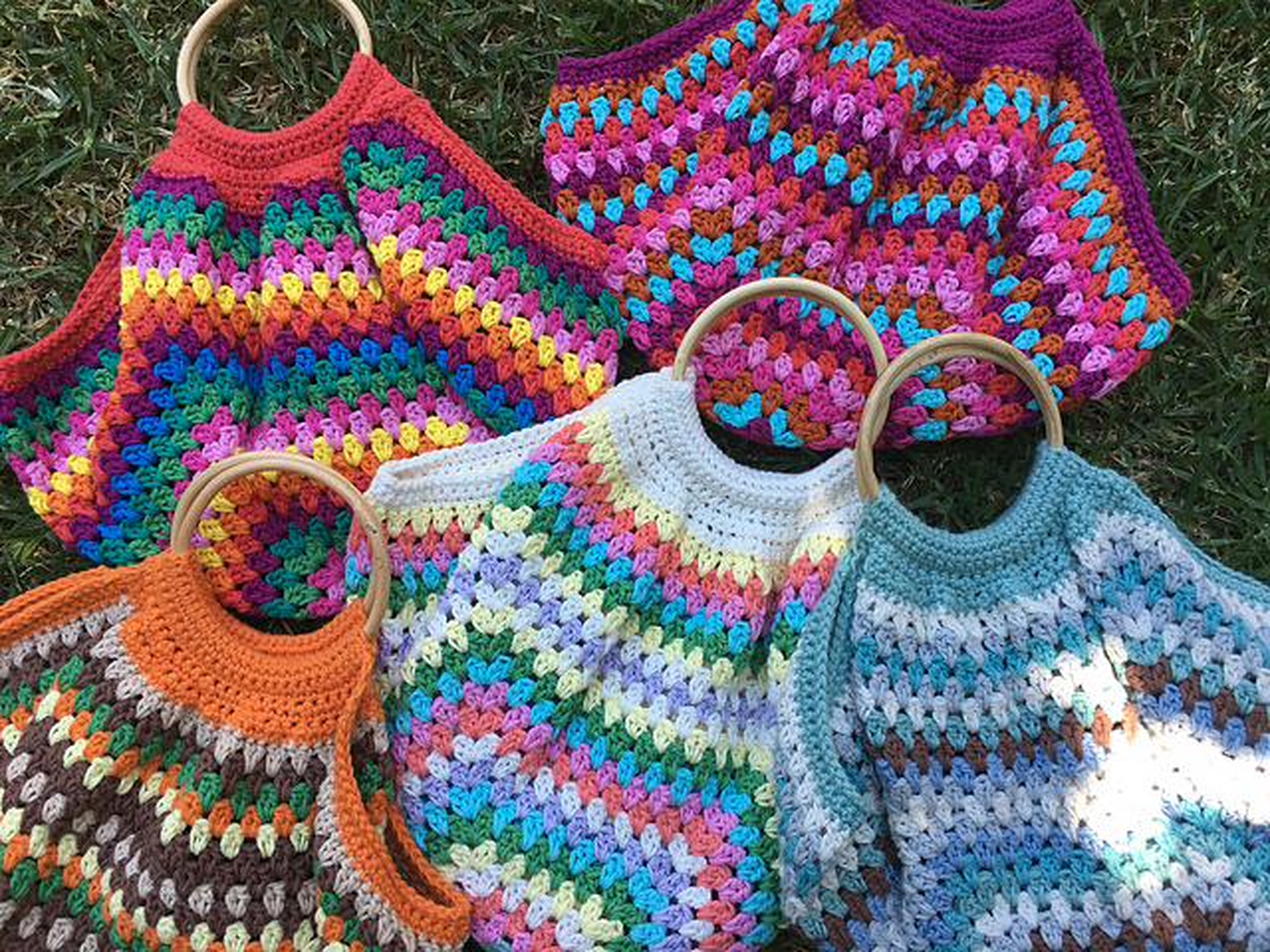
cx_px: 635
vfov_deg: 48.2
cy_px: 476
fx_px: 1064
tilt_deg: -76.8
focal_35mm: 29
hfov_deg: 61.7
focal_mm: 4.15
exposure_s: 1/132
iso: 25
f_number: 2.2
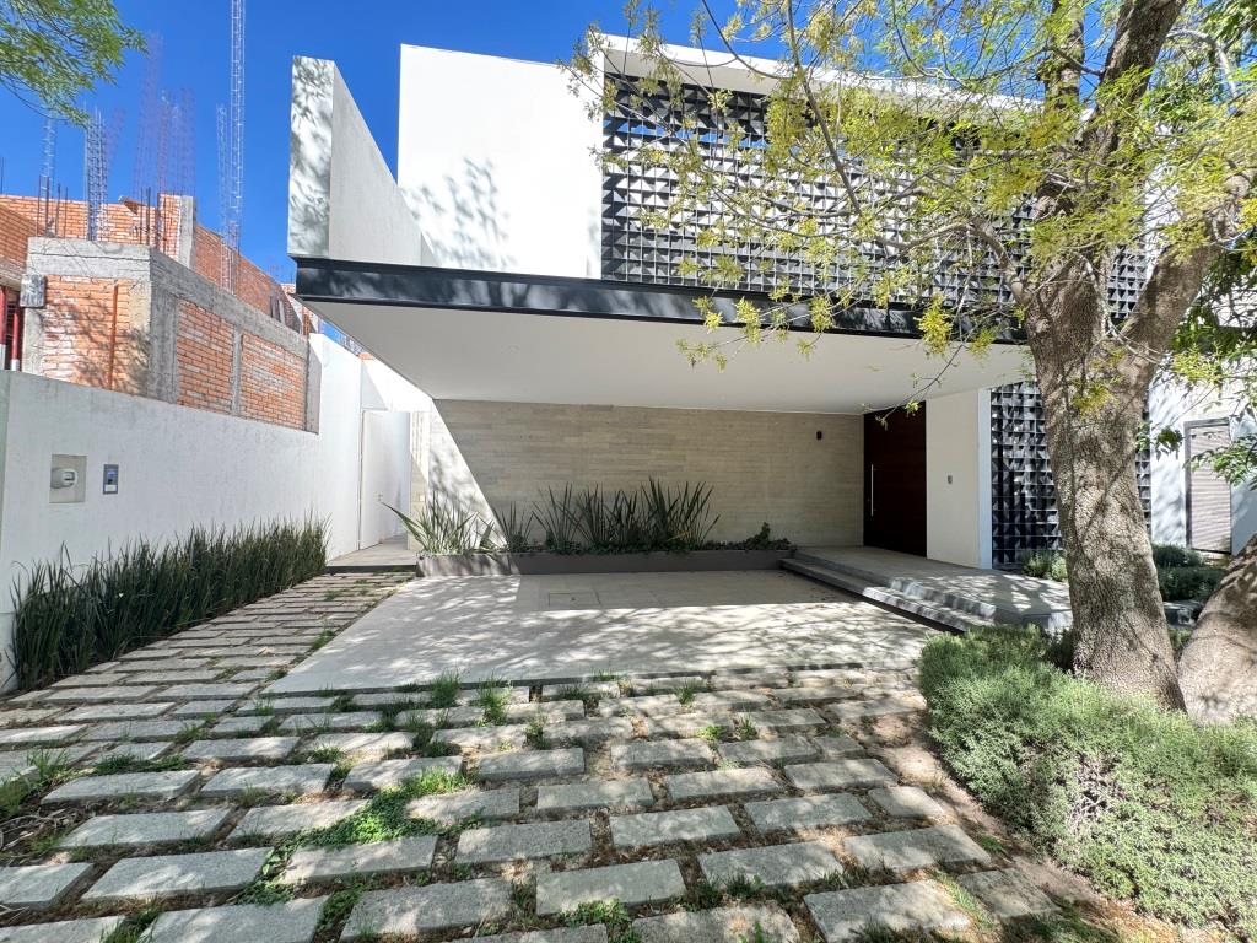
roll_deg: -0.3
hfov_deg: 102.1
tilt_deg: +1.8
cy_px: 472
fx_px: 508
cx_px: 628
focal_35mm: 14
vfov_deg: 85.7
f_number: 2.2
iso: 40
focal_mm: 2.22
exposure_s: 1/137
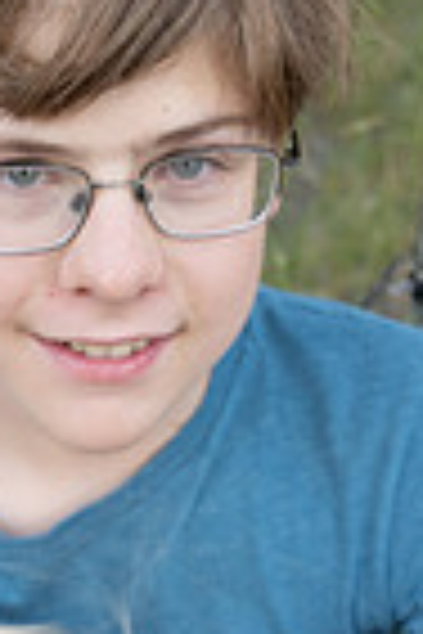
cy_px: 589
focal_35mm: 86
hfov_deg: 15.8
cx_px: 76
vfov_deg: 23.0
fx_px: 1516
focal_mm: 27
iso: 320
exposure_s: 1/160
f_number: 4
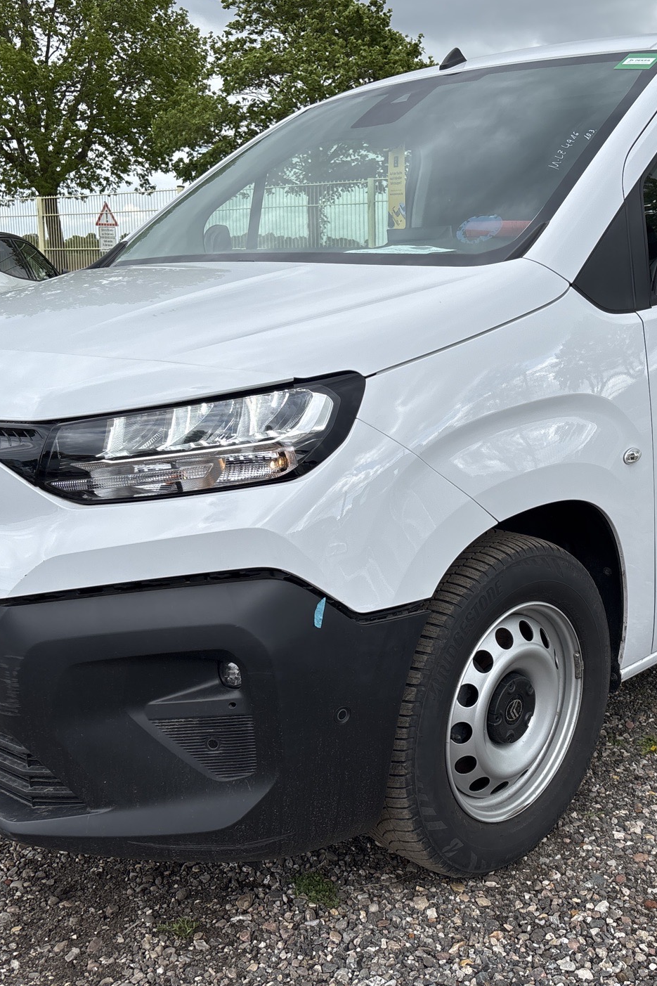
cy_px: 499
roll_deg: +0.0
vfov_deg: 51.9
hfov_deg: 35.8
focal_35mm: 37
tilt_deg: -13.7
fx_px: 1013
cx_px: 394
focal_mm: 5.96
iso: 50
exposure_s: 1/1418
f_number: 1.6
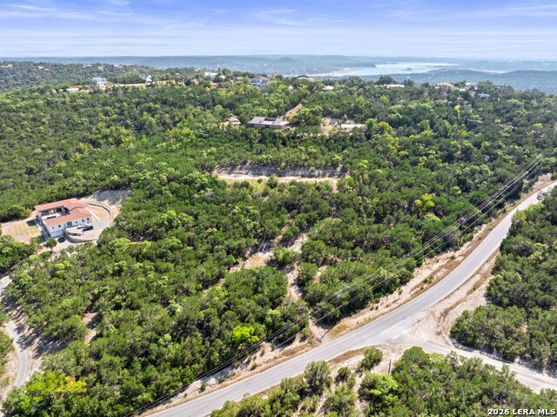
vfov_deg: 56.8
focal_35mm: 24
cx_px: 278
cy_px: 208
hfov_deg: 71.6
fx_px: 386
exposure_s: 1/80
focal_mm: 12.29
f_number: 11
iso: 100
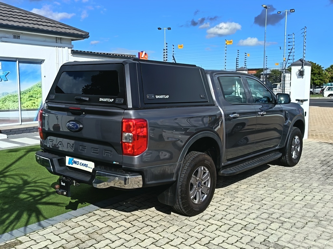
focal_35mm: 36
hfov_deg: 51.4
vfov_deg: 39.7
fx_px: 346
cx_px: 166
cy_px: 124
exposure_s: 1/1038
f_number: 1.75
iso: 100
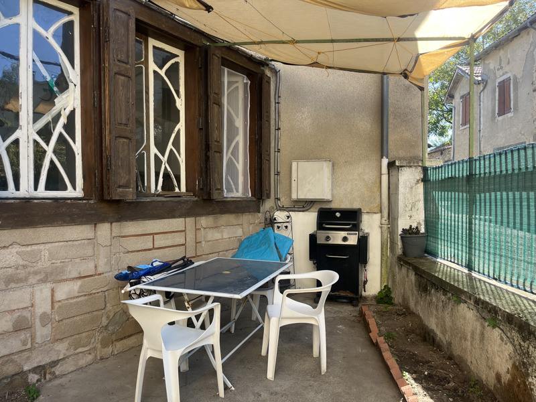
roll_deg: +0.7
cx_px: 268
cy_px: 201
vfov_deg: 53.1
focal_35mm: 26
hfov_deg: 67.3
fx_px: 403
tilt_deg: +1.7
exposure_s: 1/445
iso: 50
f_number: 1.6
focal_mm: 5.1
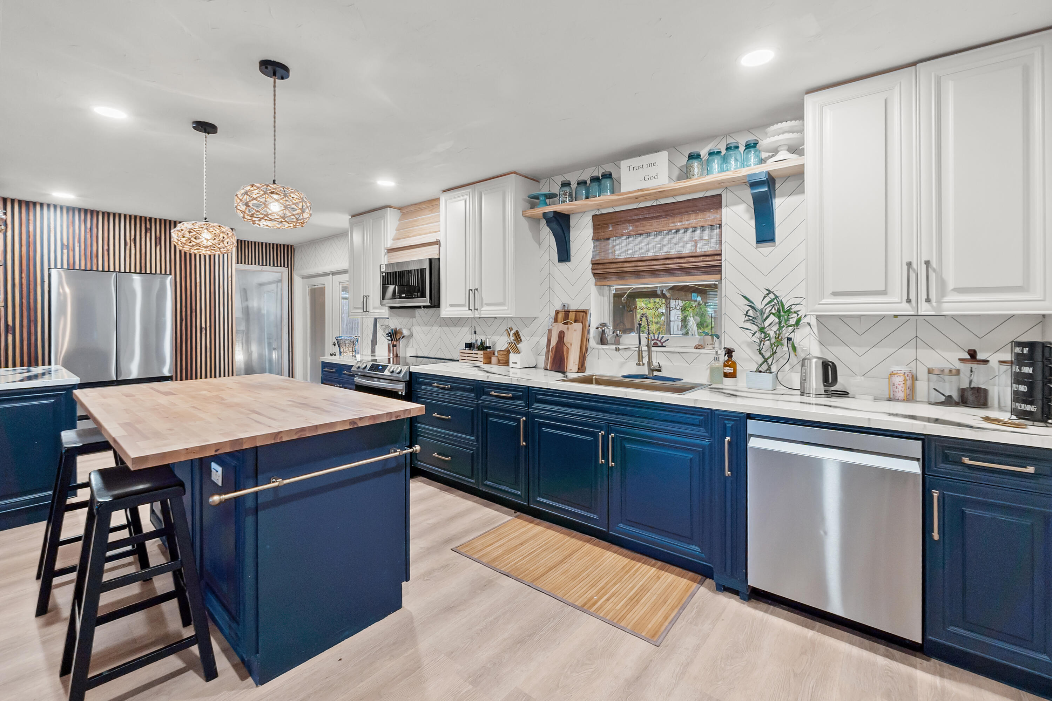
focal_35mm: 15
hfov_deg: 100.4
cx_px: 526
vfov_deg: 77.3
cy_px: 350
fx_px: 438
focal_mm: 10
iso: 100
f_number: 8
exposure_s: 1/3
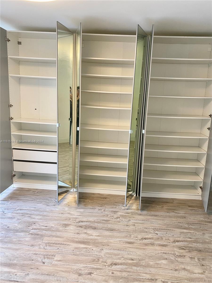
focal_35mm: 26
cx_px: 106
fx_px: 212
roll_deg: -2.0
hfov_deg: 53.1
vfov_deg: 67.3
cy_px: 142
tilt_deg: -10.4
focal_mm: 4.25
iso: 100
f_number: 1.8
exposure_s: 1/68
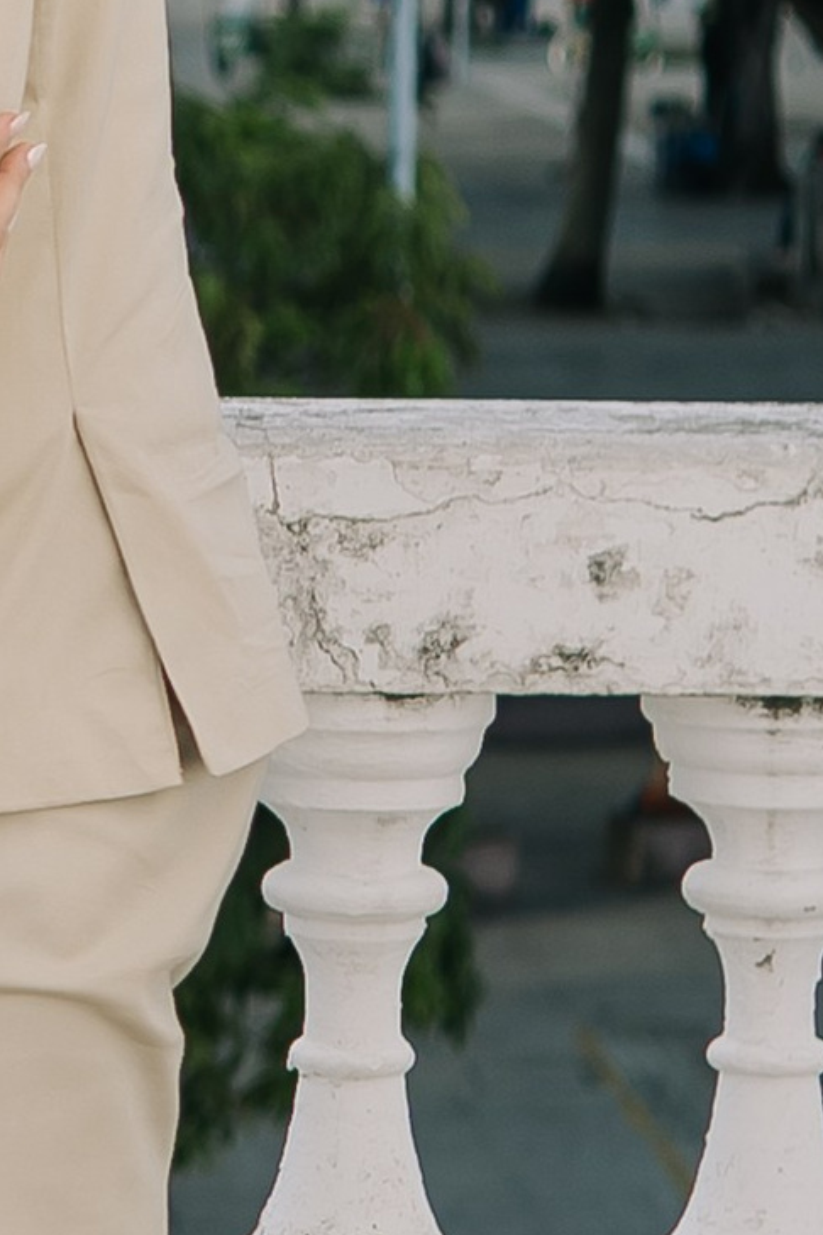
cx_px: -300
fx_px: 8126
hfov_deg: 5.8
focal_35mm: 237
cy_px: 276
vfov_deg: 8.7
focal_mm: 30
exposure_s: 1/400
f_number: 2.5
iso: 80
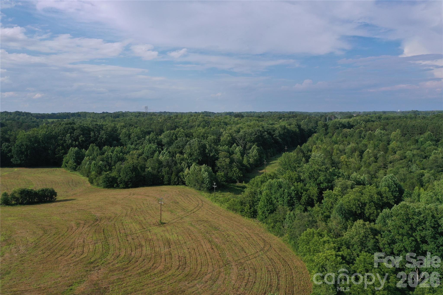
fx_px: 345
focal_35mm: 28
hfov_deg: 65.5
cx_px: 222
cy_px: 148
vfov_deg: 46.4
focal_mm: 10.26
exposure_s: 1/640
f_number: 6.3
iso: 100
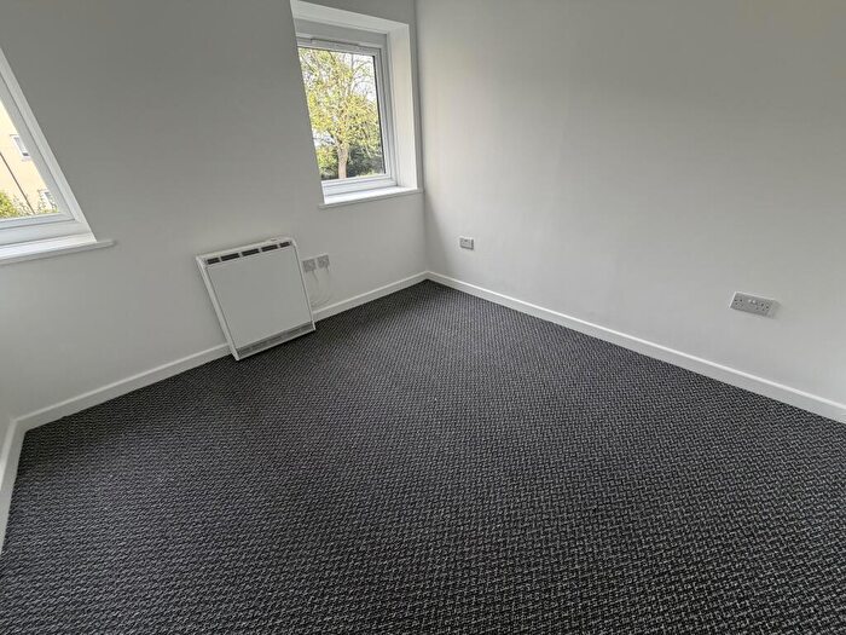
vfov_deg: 85.7
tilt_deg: -26.5
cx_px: 423
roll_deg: +3.8
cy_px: 318
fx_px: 342
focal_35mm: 14
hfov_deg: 102.1
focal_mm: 2.22
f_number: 2.2
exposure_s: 1/121
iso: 160
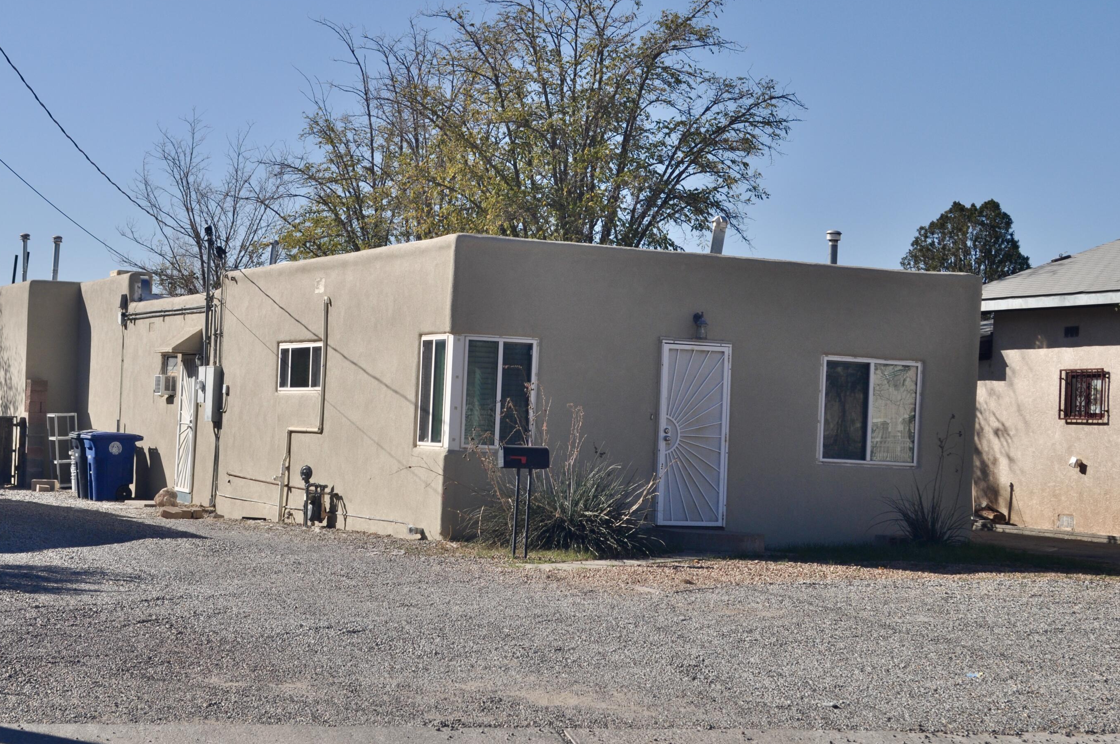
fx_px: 2361
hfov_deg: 26.7
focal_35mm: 76
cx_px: 526
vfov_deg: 17.9
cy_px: 378
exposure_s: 1/200
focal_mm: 46
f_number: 7.1
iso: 200
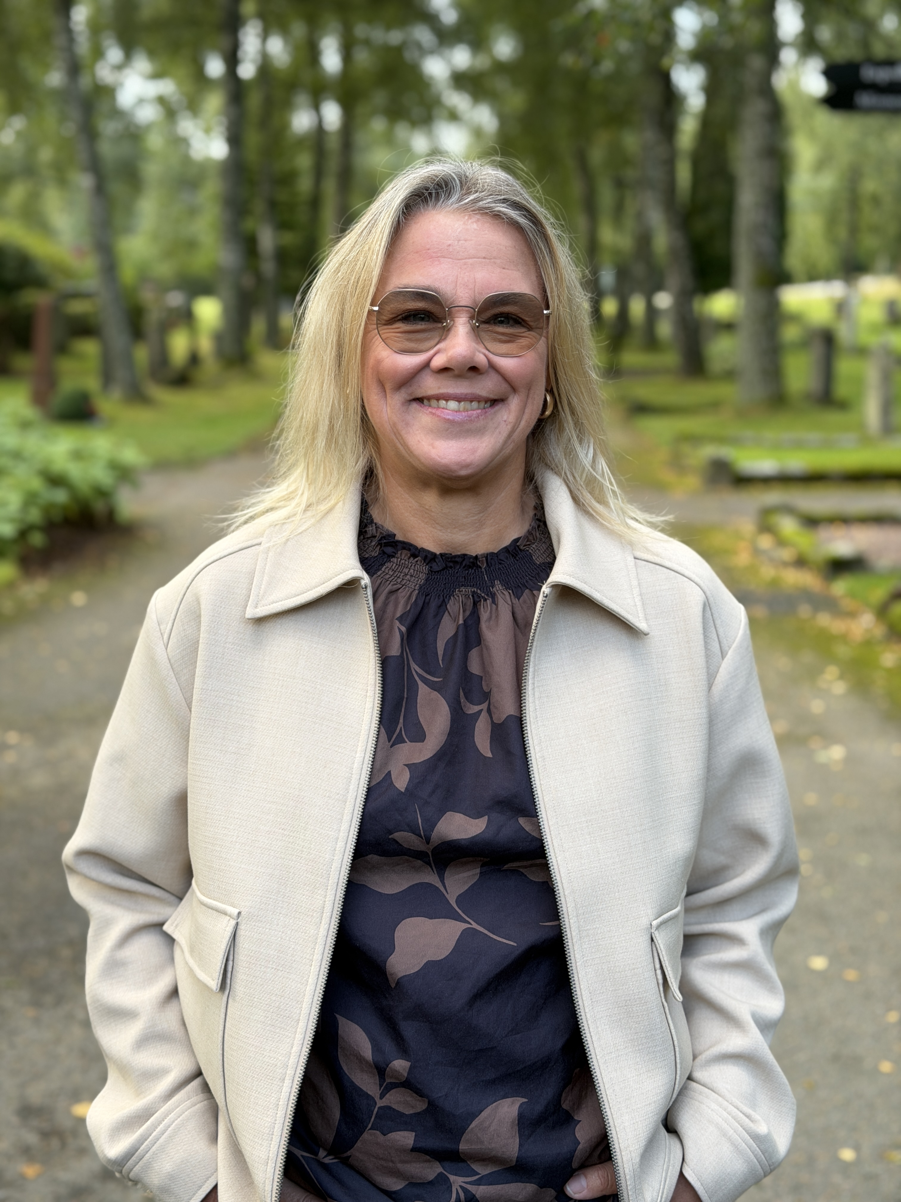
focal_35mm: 48
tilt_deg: -9.9
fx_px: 1666
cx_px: 450
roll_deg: -0.4
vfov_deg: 39.7
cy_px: 601
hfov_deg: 30.3
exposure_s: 1/137
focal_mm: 6.76
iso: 50
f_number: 1.78
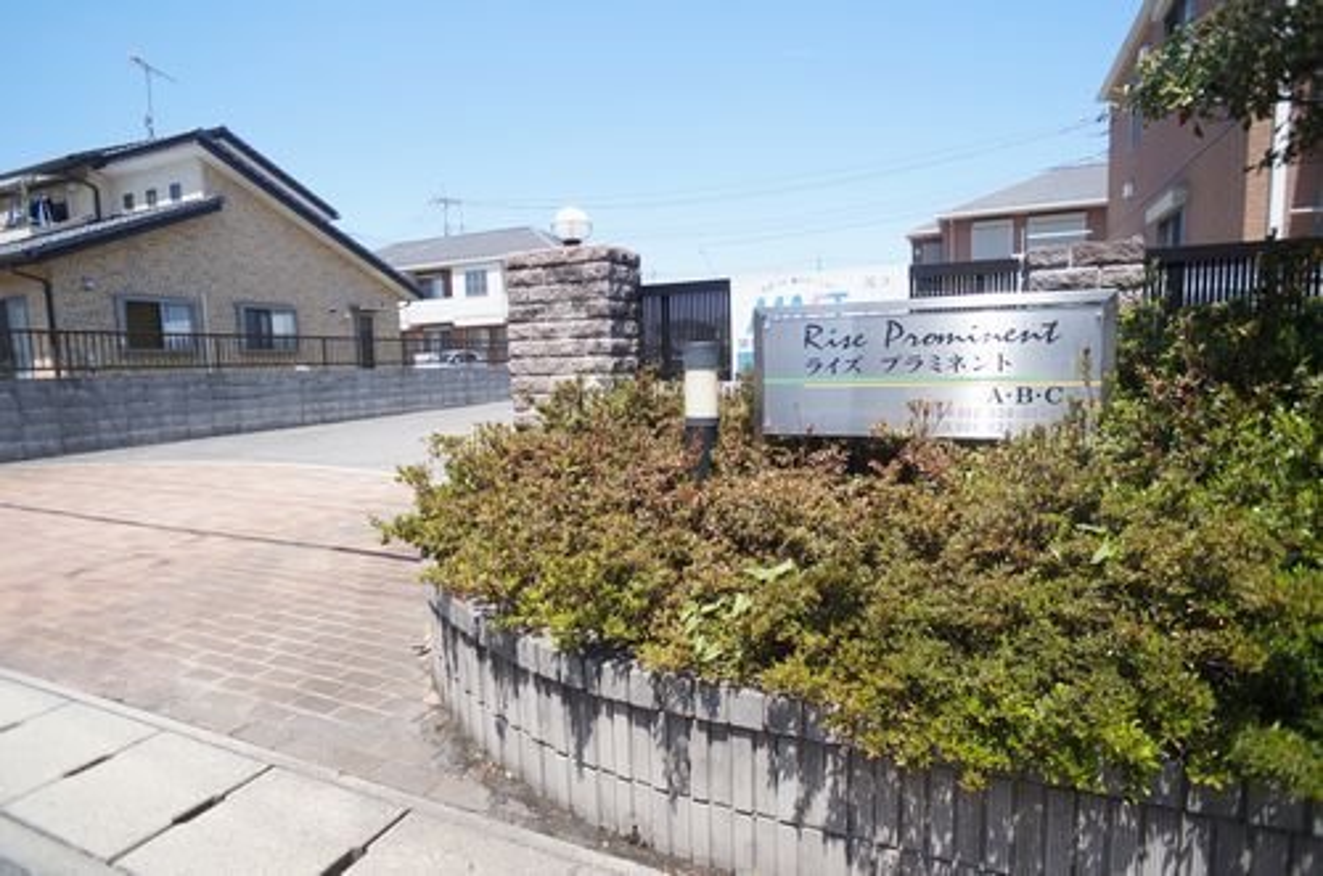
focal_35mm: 24
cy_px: 438
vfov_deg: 52.9
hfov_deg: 73.9
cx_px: 662
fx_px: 880
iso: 200
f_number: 3.2
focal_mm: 16
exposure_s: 1/2000
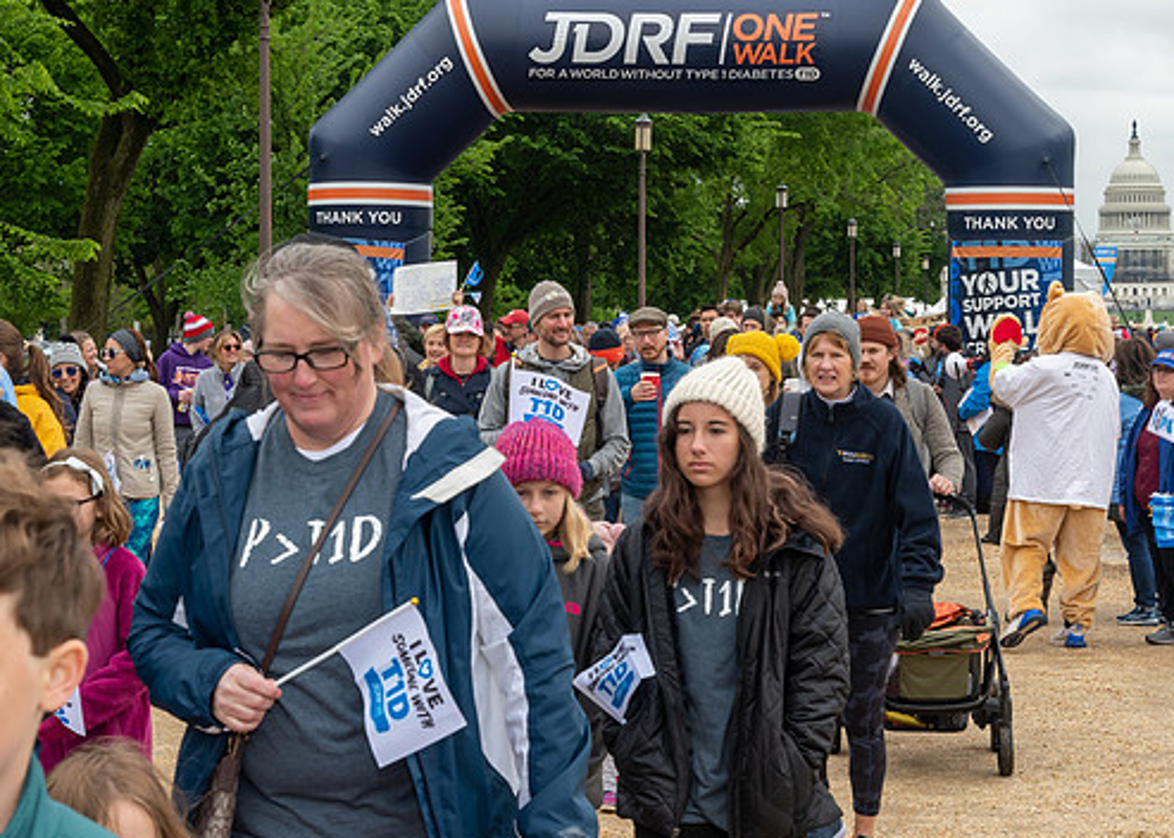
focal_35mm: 80
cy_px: 324
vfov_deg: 17.8
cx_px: 644
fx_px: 2667
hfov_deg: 24.8
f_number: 9
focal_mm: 38
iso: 200
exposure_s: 1/250
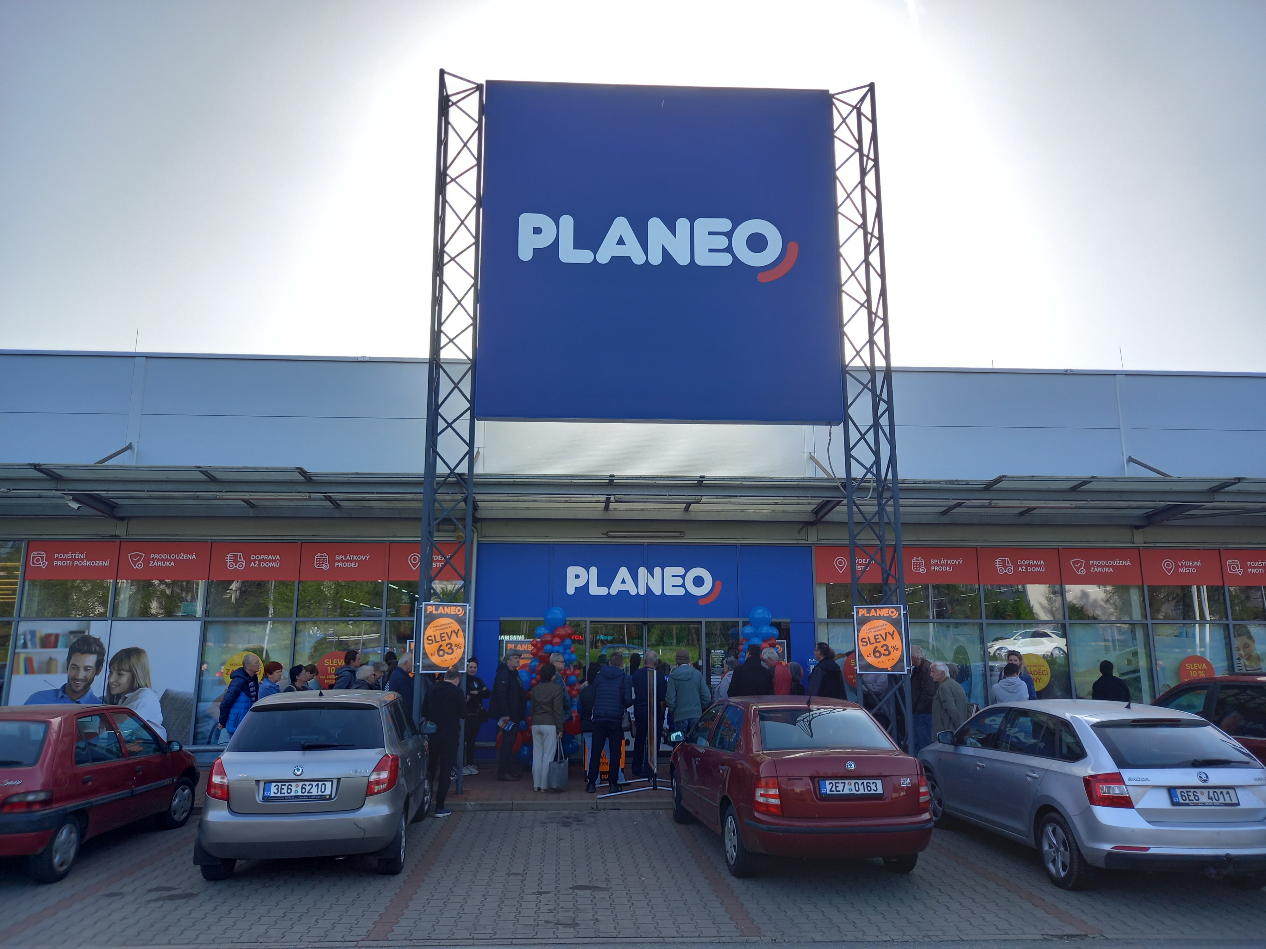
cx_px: 633
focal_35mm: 25
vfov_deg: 54.9
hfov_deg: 69.4
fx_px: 914
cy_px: 474
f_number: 2
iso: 25
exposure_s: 1/258
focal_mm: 4.6
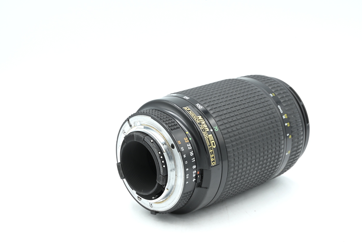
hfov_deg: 27.0
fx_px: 754
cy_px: 121
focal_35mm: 75
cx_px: 181
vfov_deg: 18.2
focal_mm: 75
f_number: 16
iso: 200
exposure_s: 1/13
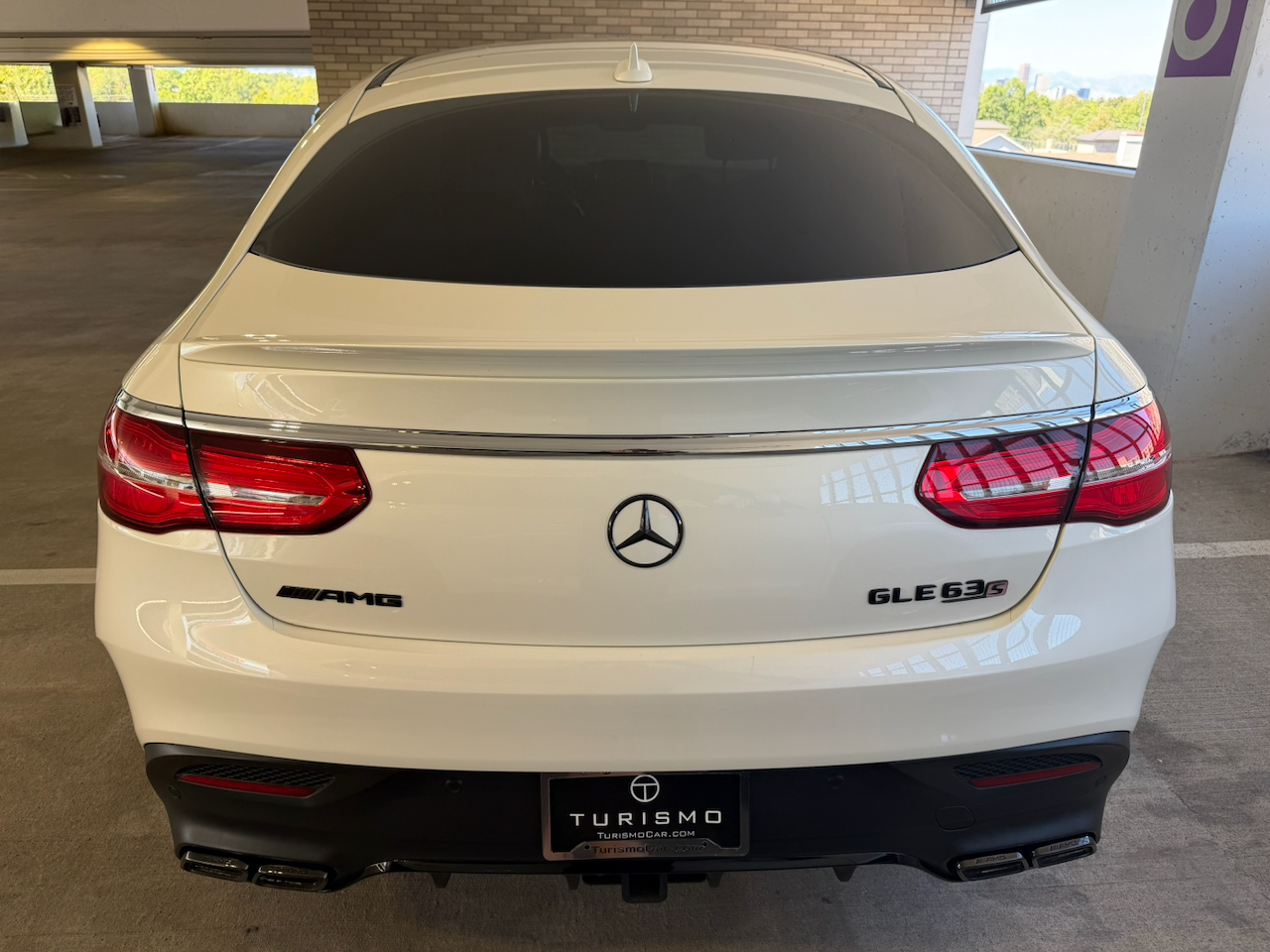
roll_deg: -1.0
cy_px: 476
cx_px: 635
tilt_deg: -23.4
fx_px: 881
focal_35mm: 24
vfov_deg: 56.8
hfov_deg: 71.6
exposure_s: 1/167
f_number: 1.78
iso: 64
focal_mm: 6.76
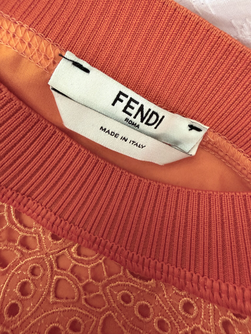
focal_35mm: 24
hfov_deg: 56.8
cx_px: 126
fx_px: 232
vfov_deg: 71.6
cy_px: 167
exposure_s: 1/50
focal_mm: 2.22
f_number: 2.2
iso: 500
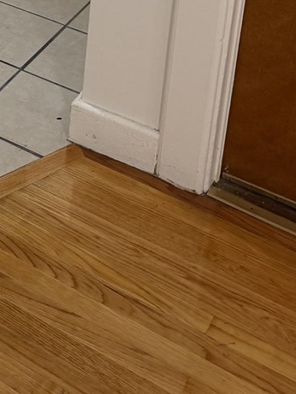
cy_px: -225
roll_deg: -1.1
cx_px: -160
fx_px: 912
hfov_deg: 16.6
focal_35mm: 80
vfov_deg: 20.3
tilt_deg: -16.2
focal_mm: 6.76
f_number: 1.78
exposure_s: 1/60
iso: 200
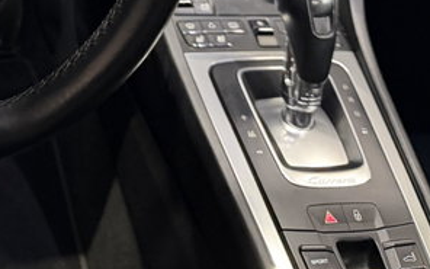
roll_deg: -6.1
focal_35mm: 66
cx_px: 9
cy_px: -147
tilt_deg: -25.3
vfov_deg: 17.5
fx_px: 773
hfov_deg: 29.2
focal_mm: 6.76
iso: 800
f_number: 1.78
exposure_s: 1/33
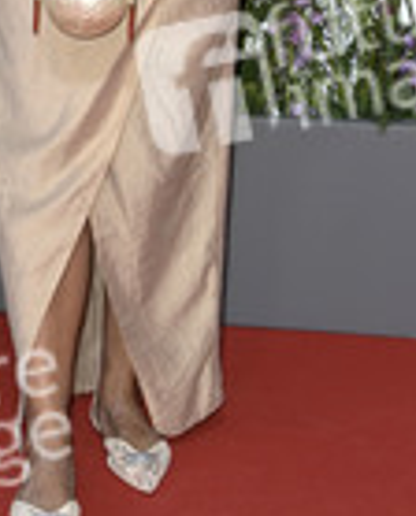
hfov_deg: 9.9
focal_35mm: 156
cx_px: -11
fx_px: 2390
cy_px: -119
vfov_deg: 12.0
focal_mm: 58
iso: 640
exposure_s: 1/250
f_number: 6.3
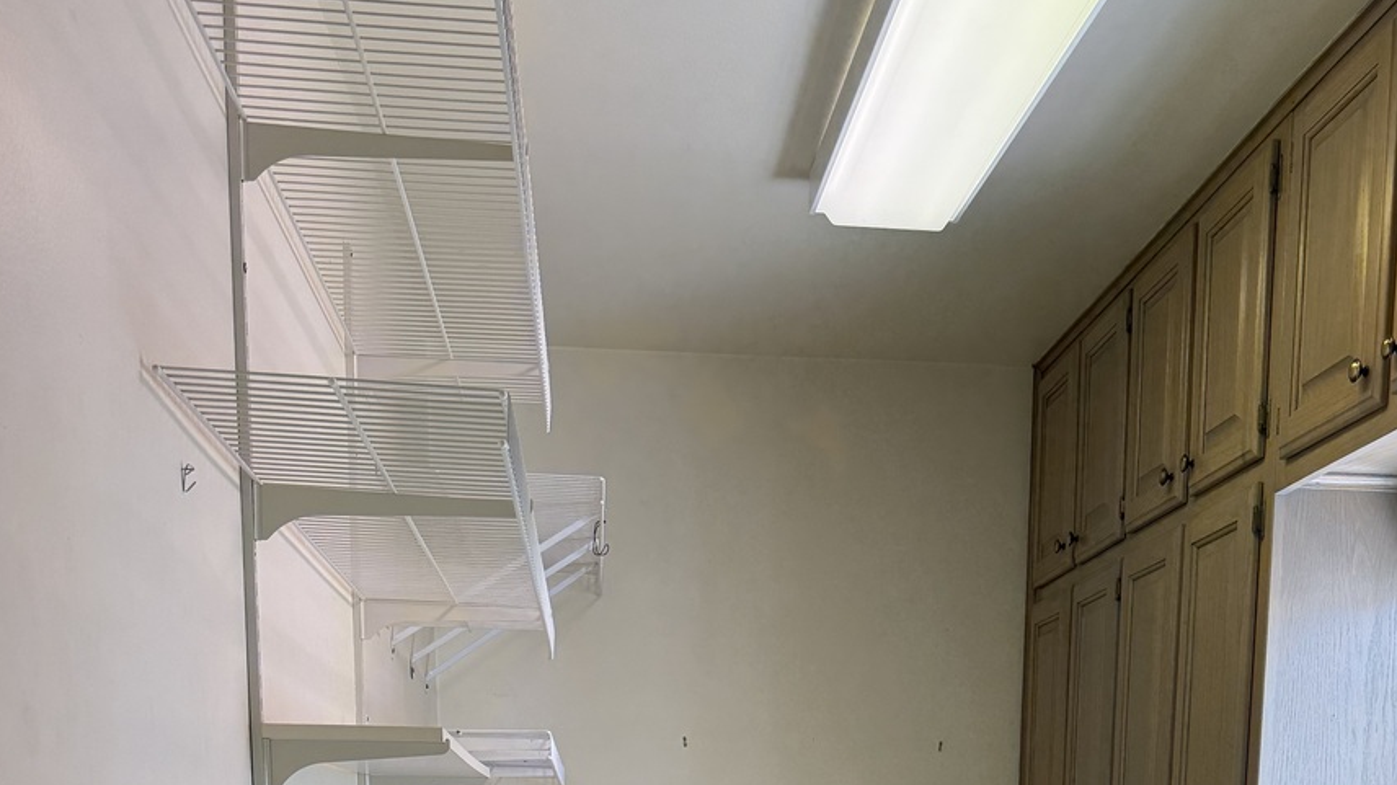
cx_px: 792
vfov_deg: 23.2
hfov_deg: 46.3
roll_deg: -0.8
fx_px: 1629
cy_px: 1090
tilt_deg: -7.9
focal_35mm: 44
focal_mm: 6.76
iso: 125
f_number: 1.78
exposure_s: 1/208
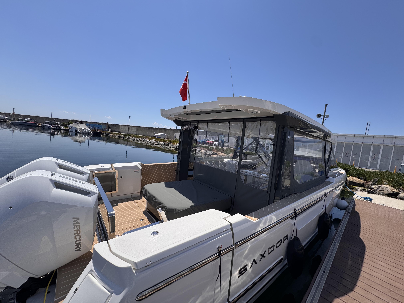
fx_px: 163
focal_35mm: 14
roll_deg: -5.7
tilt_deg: -3.7
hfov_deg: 102.1
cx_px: 202
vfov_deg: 85.7
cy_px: 152
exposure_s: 1/2028
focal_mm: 2.22
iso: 50
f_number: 2.2
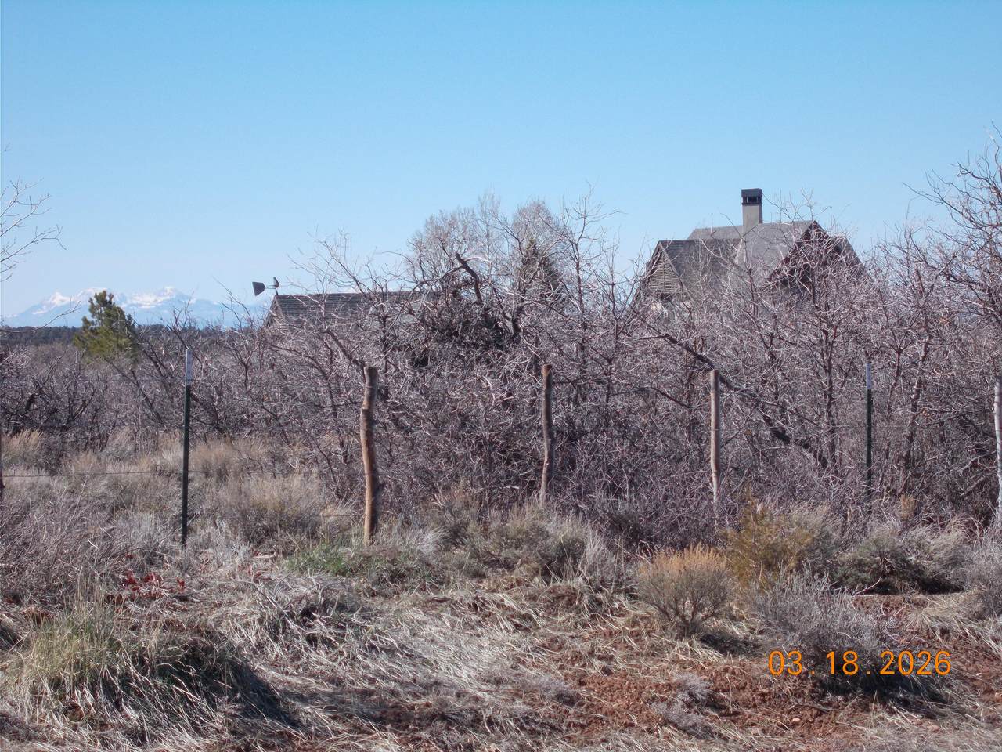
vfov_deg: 13.1
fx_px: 3271
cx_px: 501
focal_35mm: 113
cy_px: 376
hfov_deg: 17.4
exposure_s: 1/250
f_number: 6
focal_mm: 20.1
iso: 80
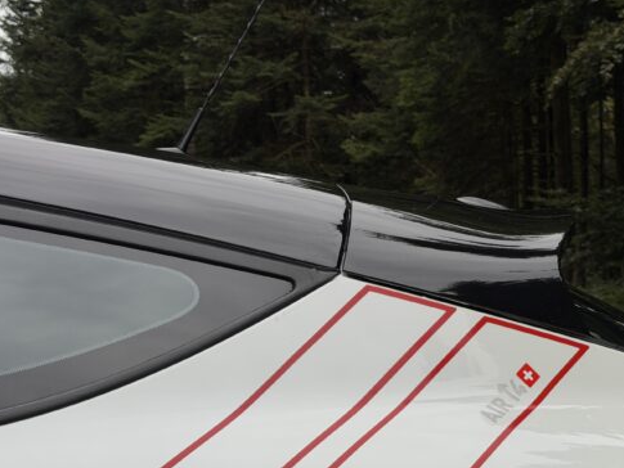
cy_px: 346
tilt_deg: -0.9
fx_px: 1370
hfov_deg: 25.3
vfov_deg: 19.3
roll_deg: +1.6
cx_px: 489
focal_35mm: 76
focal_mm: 6.76
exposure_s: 1/819
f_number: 1.78
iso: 64
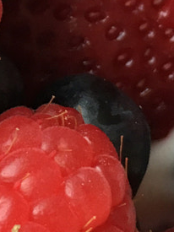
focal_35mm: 169
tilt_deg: -82.0
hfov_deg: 8.6
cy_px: -65
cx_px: -72
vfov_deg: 11.4
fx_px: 1134
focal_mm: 4.15
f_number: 2.2
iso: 50
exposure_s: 1/30
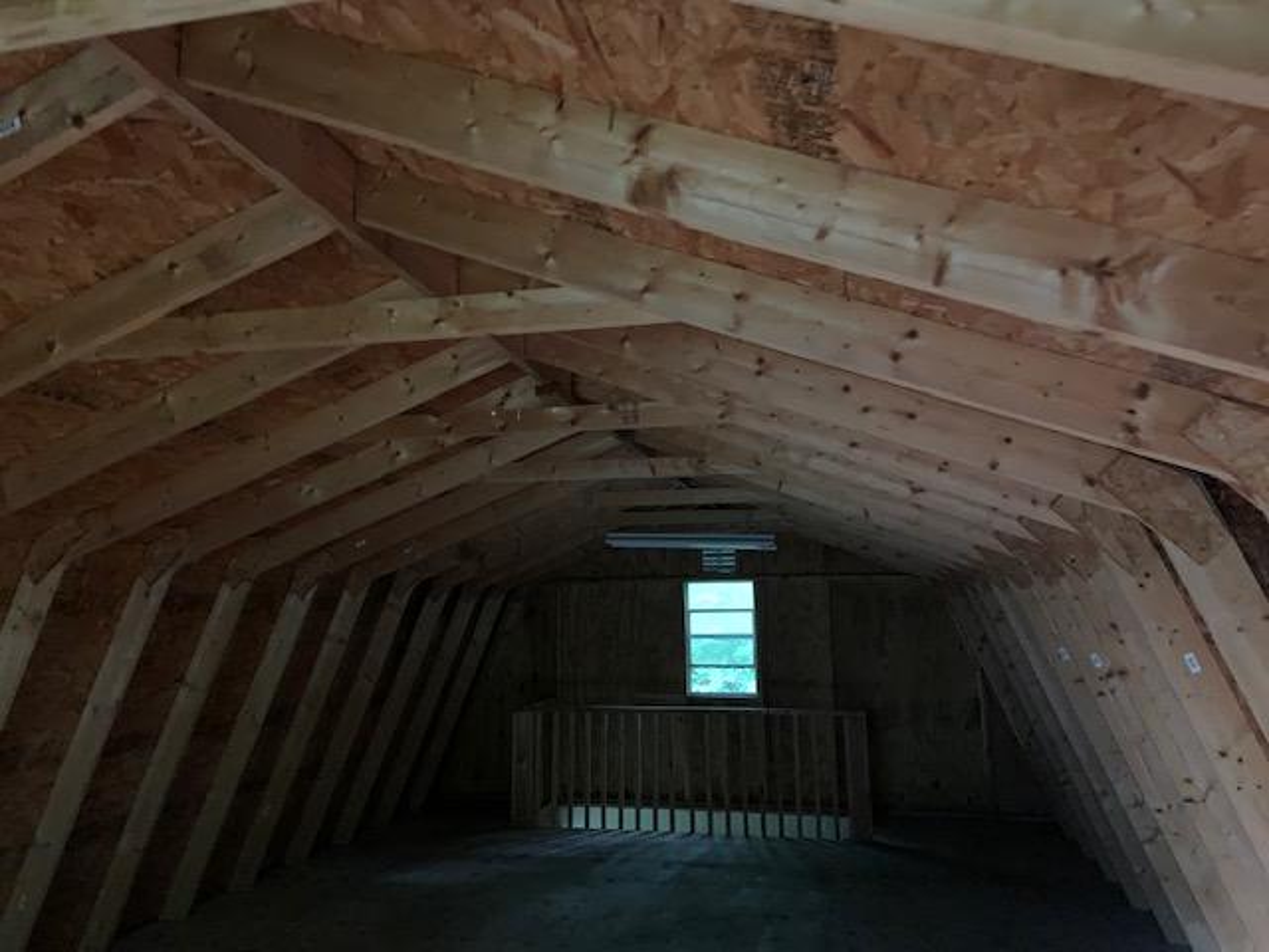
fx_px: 953
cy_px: 476
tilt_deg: +8.1
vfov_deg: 53.1
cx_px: 634
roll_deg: +1.2
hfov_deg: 67.3
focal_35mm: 26
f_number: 1.8
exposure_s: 1/4
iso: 640
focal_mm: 4.25
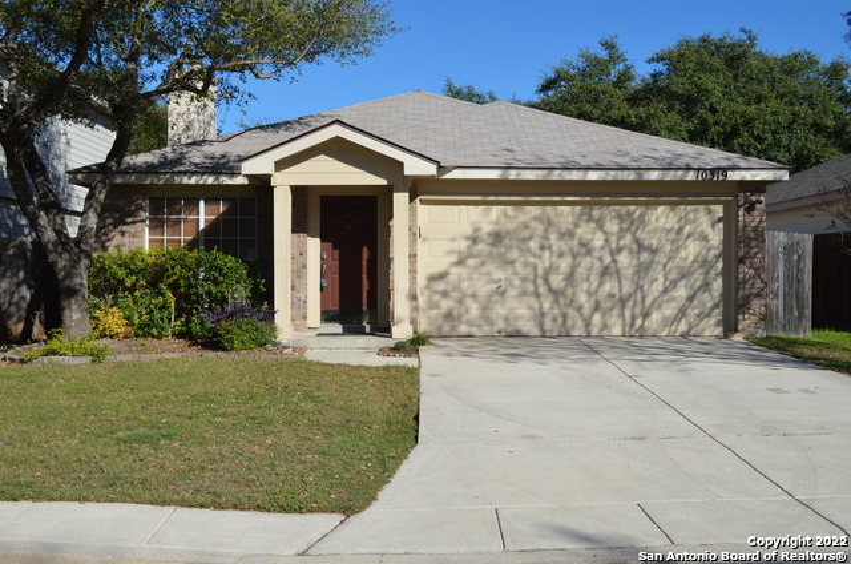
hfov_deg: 46.5
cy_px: 282
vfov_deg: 31.8
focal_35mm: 42
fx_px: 991
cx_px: 426
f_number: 9
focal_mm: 28
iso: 100
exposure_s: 1/320
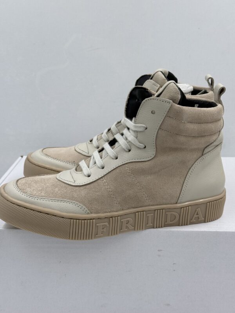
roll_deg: +0.1
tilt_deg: -18.9
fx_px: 434
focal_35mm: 48
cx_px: 118
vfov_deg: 39.7
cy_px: 156
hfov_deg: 30.3
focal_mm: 6.76
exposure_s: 1/747
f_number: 1.78
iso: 64
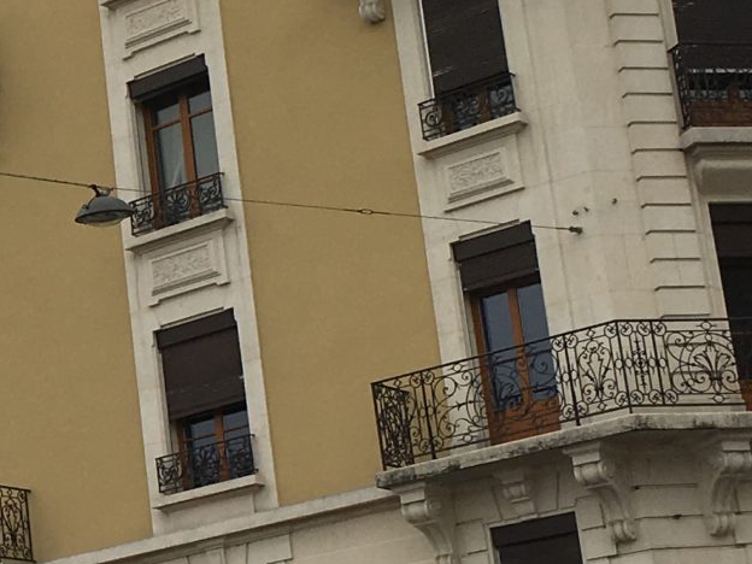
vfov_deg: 12.5
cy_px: 287
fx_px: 2585
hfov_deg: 15.9
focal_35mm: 119
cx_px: -146
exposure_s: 1/407
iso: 25
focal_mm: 4.15
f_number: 2.2
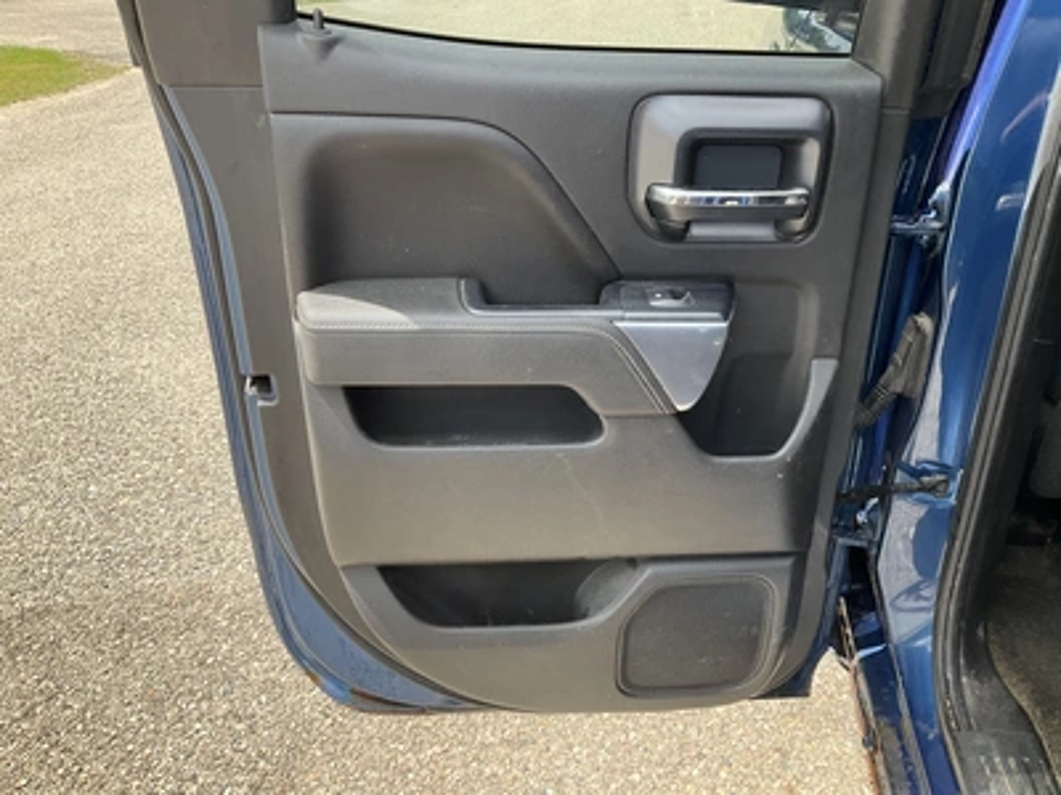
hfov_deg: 61.7
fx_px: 889
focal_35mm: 29
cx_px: 530
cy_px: 398
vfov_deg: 48.2
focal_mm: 3
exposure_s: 1/358
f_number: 1.8
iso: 25
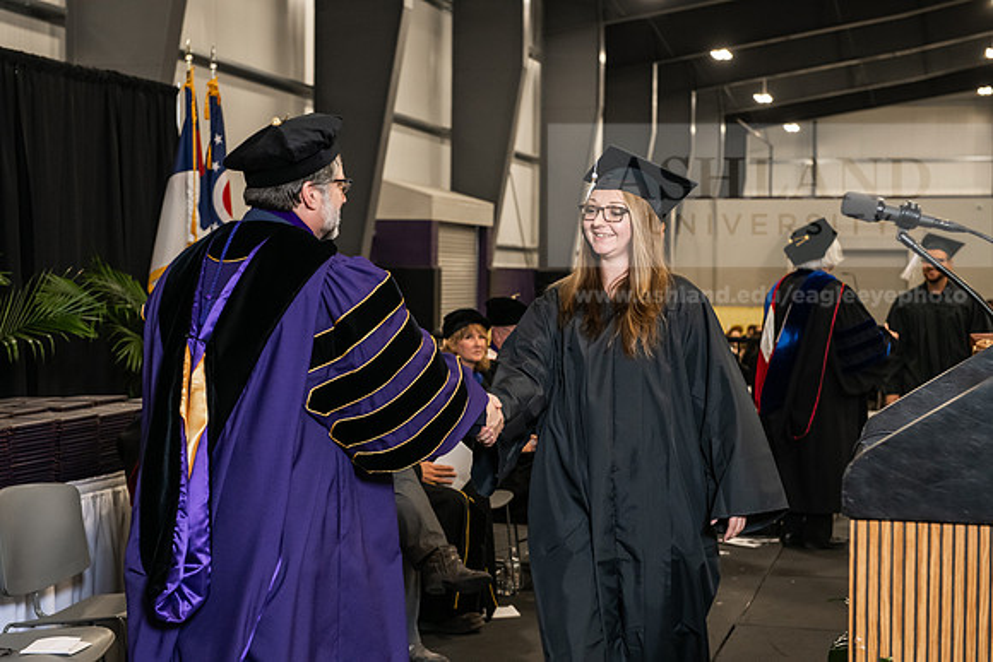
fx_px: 1710
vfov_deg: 21.9
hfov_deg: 32.4
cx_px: 496
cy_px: 331
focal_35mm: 62
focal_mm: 62
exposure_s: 1/200
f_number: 5
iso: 2500
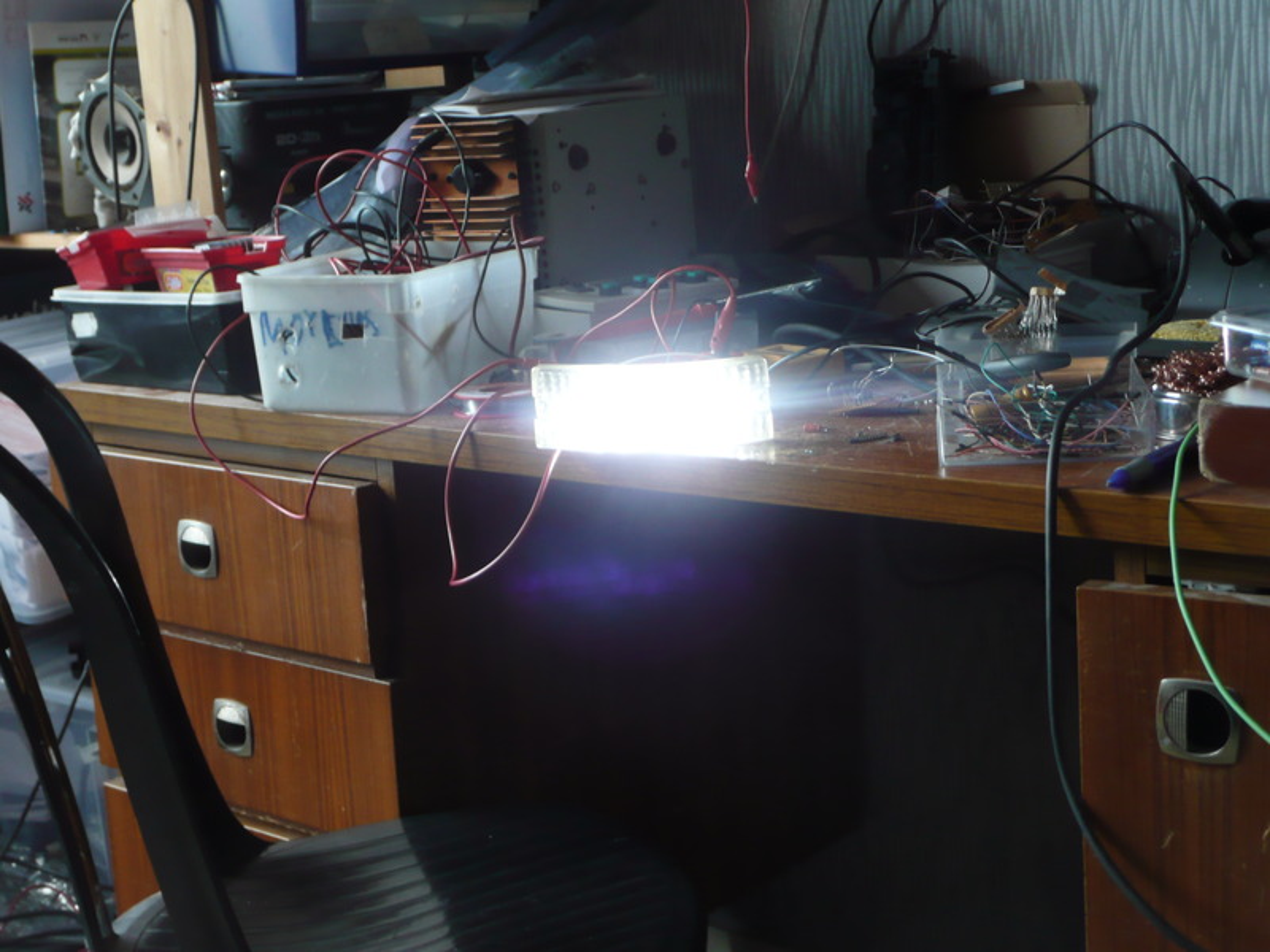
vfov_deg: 25.2
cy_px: 476
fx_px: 2128
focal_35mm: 58
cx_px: 635
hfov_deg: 33.2
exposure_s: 1/8
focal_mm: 9.5
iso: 200
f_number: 4.4
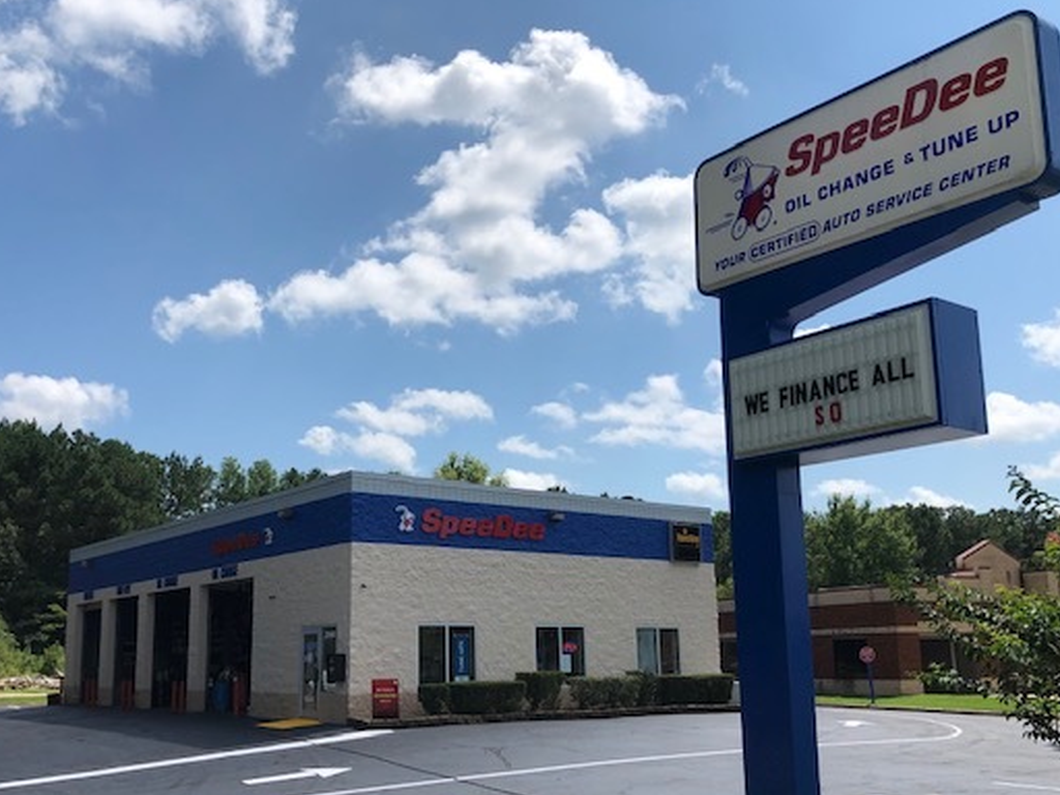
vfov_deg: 40.5
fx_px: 1072
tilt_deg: +9.1
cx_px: 468
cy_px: 482
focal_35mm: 35
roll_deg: +1.1
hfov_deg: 52.5
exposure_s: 1/4049
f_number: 1.8
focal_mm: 3.99
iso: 25
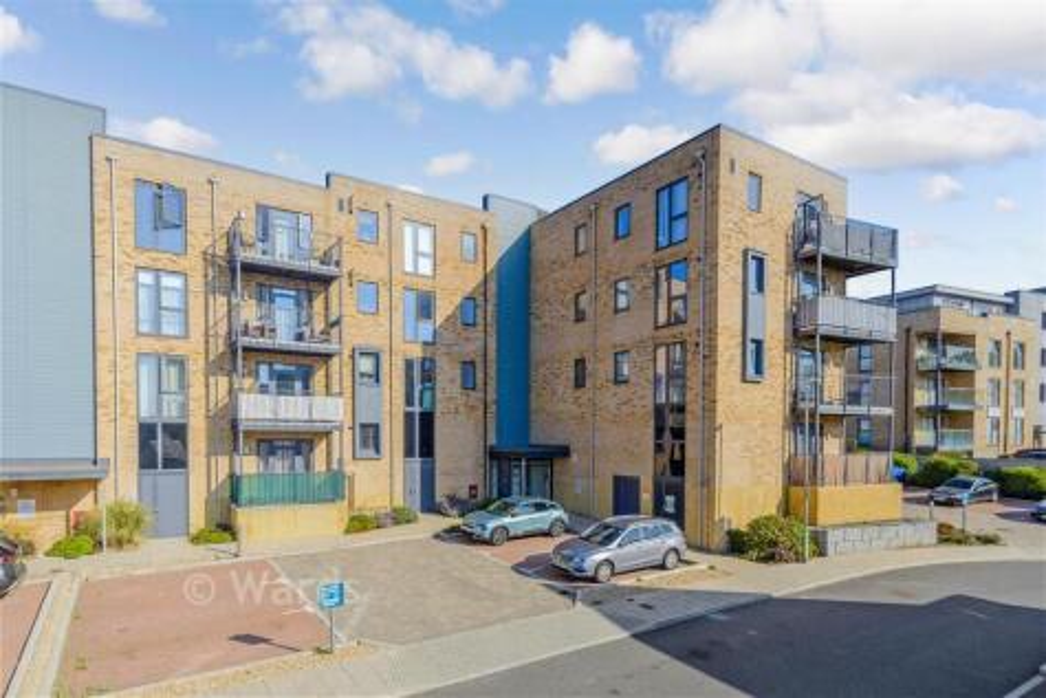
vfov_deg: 81.2
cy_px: 349
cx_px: 523
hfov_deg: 104.2
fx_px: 407
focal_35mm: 14
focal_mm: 14
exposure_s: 1/320
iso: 100
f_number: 8
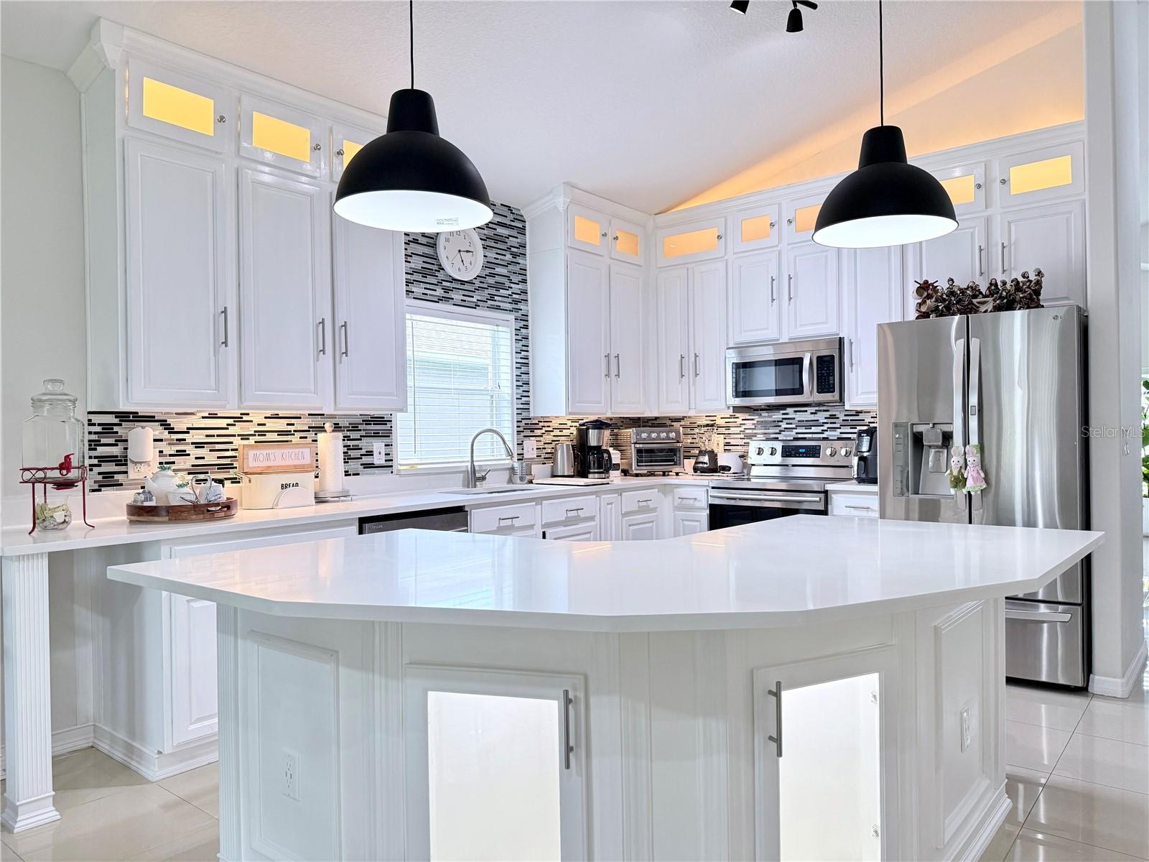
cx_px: 574
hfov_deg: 71.6
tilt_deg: +0.4
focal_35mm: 24
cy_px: 431
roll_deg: +0.7
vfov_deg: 56.8
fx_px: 797
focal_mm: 6.76
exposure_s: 1/120
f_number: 1.78
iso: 320
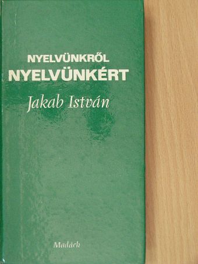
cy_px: 132
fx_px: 534
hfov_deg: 21.0
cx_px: 99
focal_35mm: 70
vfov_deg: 27.8
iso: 200
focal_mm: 11.7
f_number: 3.5
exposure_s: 1/11.5
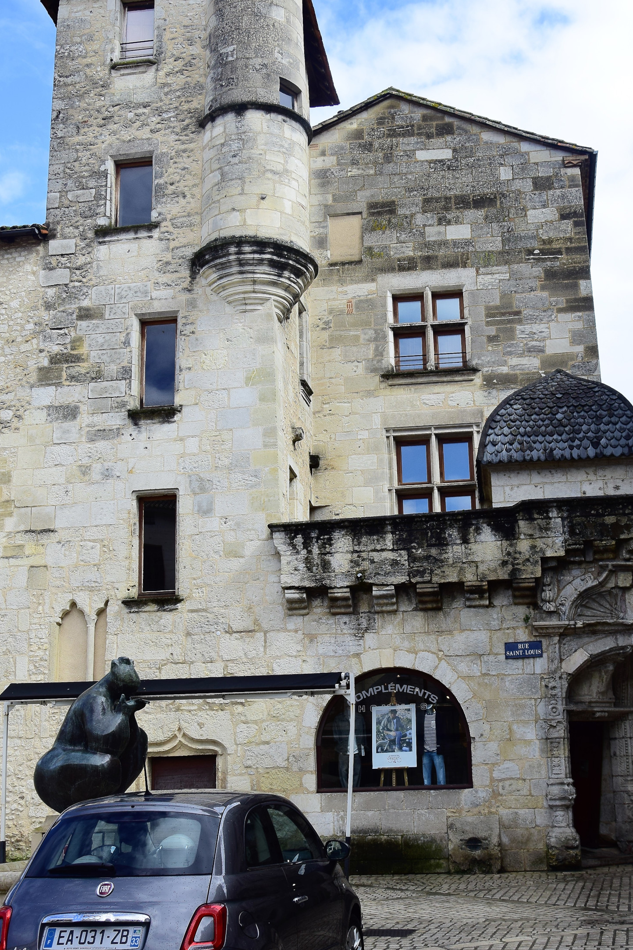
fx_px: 1187
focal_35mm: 45
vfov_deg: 43.6
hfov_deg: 29.8
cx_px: 389
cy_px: 462
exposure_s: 1/400
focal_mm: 22
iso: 200
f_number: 8
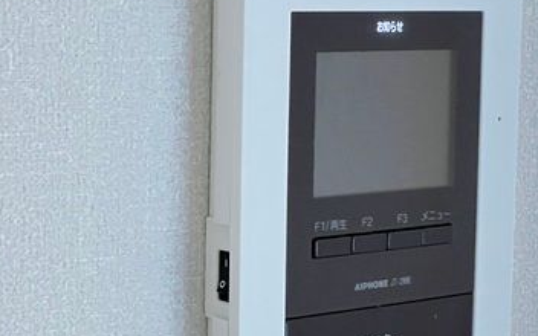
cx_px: 367
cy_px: 225
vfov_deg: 10.1
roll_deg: -1.5
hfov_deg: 16.0
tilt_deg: -7.4
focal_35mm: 130
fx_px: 1906
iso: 2000
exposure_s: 1/18
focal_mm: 9
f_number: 2.8
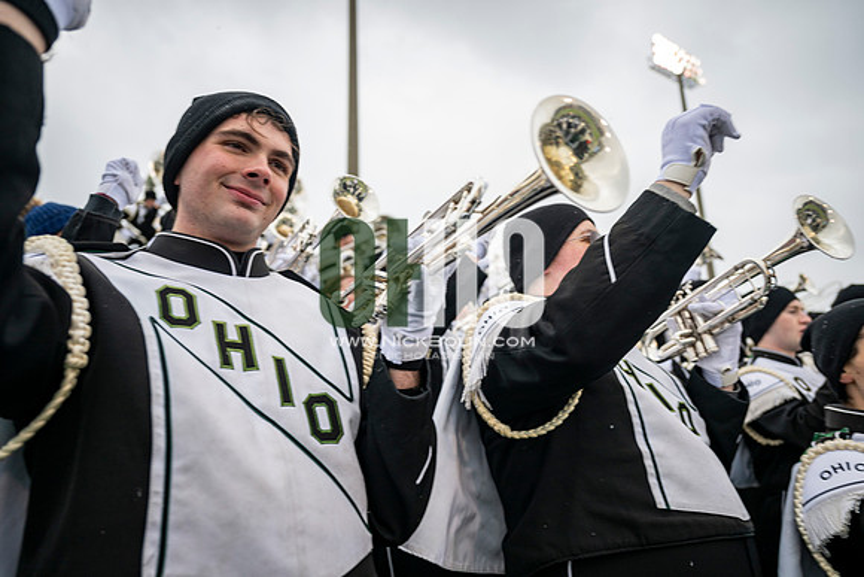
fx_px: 576
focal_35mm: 24
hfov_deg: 73.7
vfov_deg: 53.2
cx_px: 432
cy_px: 288
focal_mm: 24
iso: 160
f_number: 2.8
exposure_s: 1/500
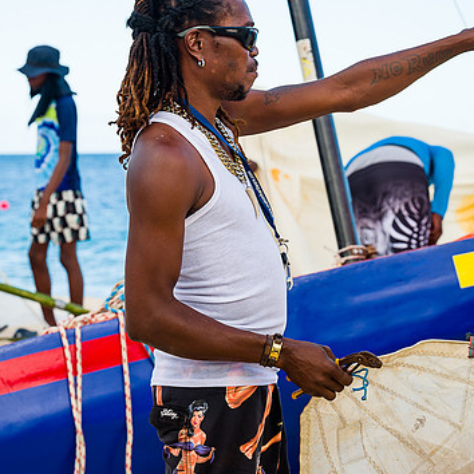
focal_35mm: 138
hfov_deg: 12.6
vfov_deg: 12.7
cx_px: 145
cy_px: 218
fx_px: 2138
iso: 160
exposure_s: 1/320
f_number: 6.3
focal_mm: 85
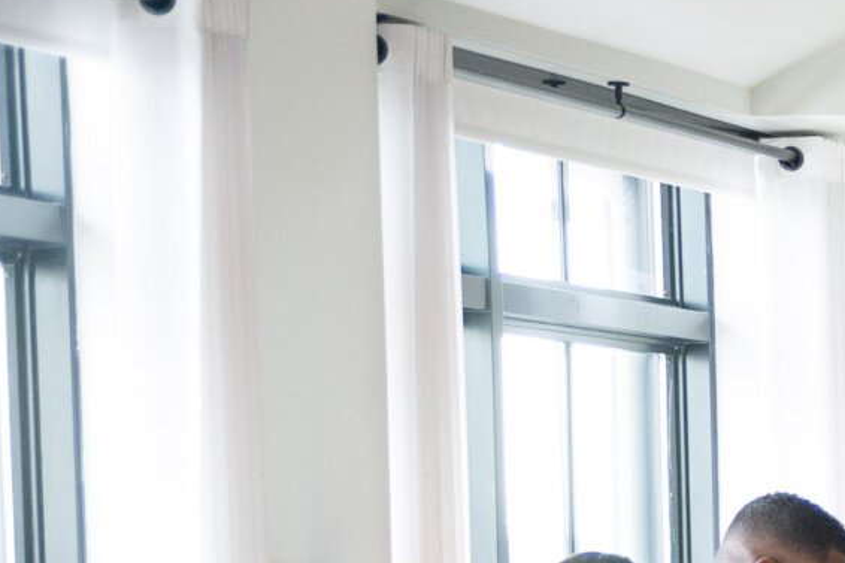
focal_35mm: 212
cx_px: 2205
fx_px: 4974
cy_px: 1039
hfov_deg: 8.6
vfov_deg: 6.3
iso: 800
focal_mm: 40
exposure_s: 1/250
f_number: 2.8
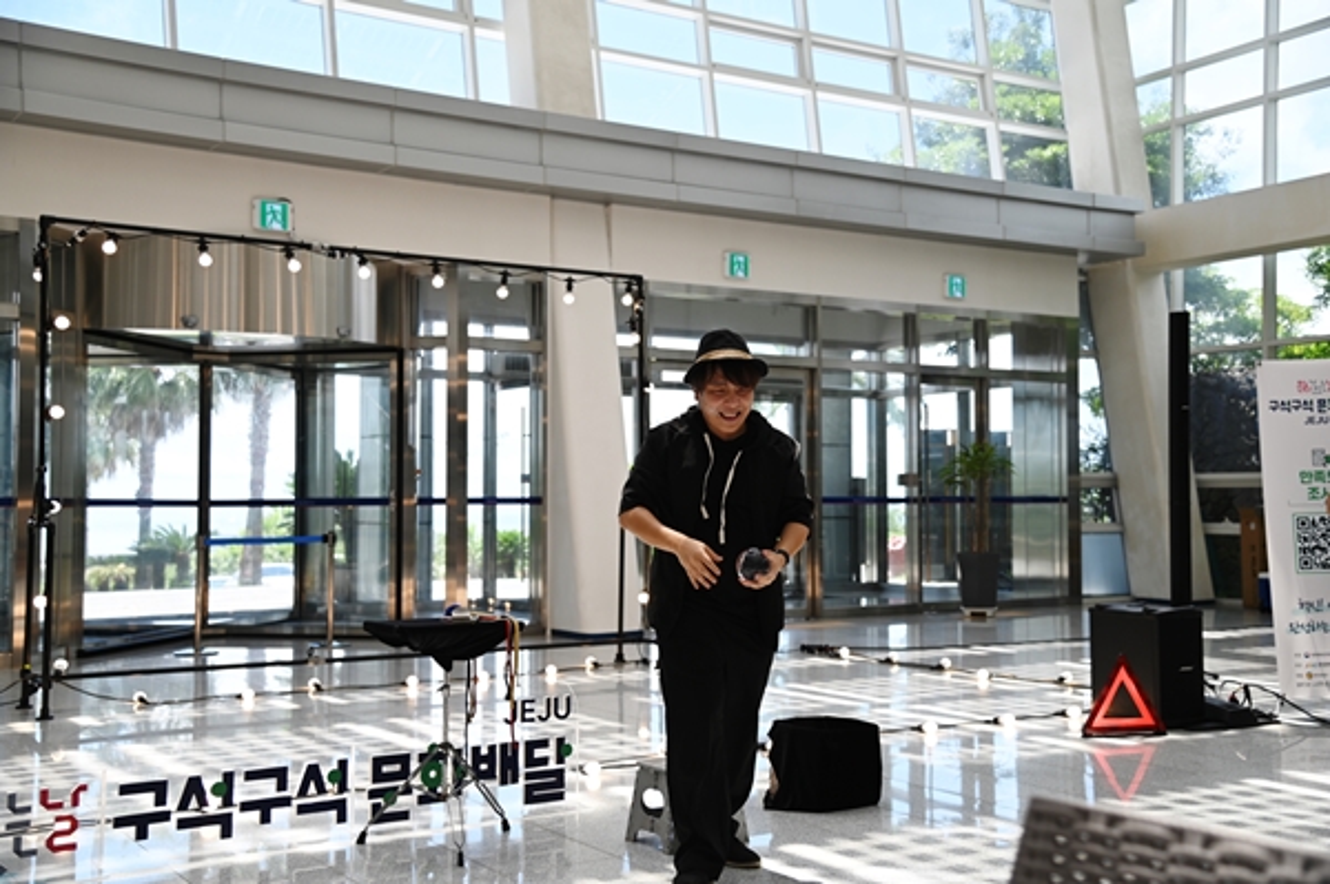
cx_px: 665
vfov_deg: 33.3
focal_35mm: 40
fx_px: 1477
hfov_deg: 48.5
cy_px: 442
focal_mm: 40
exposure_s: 1/200
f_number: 4
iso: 100
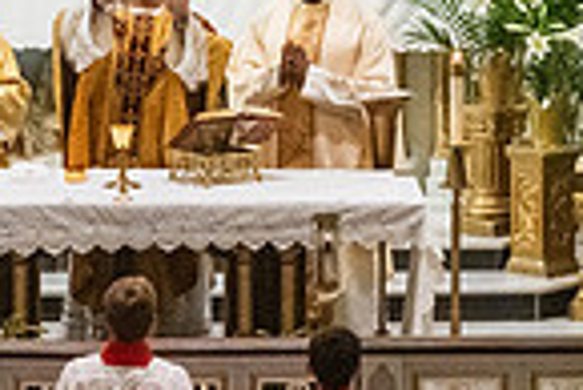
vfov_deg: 4.2
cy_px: 220
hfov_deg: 6.3
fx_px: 5268
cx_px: 332
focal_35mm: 325
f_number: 13
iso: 5000
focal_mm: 75
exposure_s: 1/60
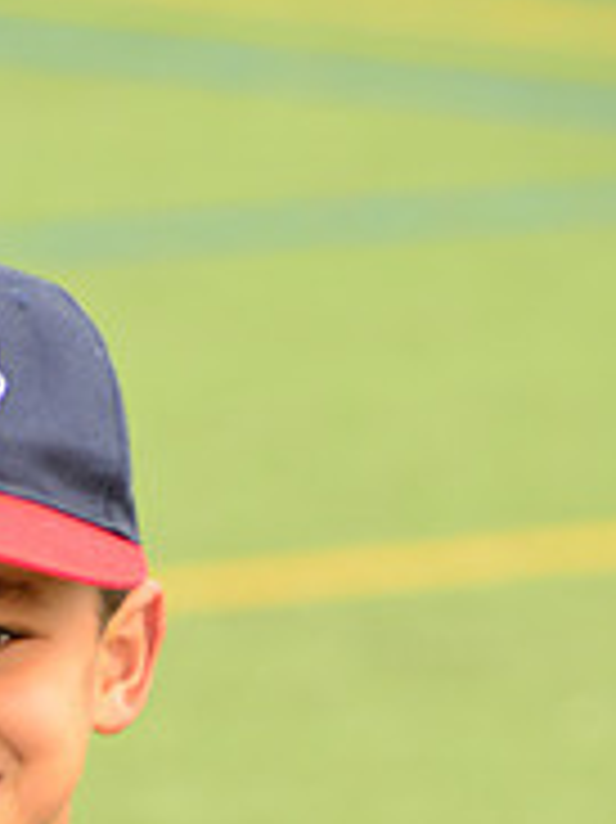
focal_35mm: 610
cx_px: -43
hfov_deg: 2.4
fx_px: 14490
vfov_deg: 3.2
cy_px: 1072
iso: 250
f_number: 8
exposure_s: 1/200
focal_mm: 200
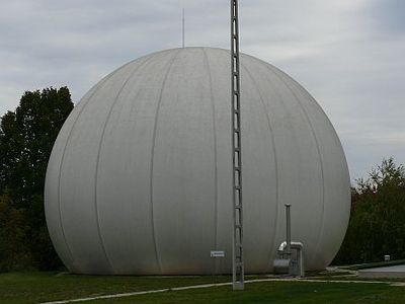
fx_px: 1018
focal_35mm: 87
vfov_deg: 17.0
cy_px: 152
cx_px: 202
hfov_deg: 22.5
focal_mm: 12.4
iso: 100
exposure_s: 1/250
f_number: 5.6
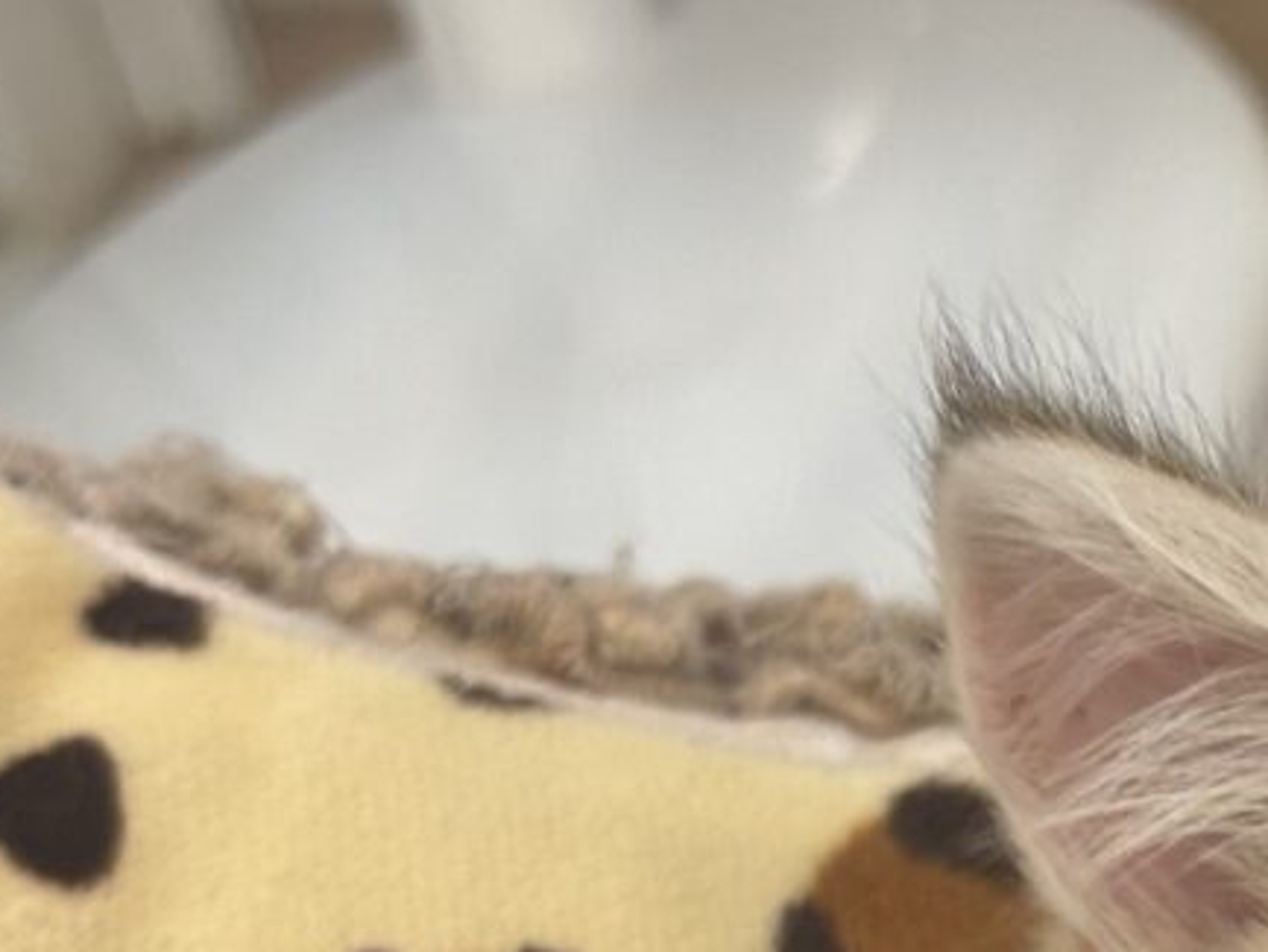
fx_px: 5276
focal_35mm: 144
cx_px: 1713
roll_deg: +12.7
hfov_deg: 13.2
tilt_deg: -35.7
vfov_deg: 10.2
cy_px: 1122
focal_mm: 5.96
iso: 80
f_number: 1.6
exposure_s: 1/50
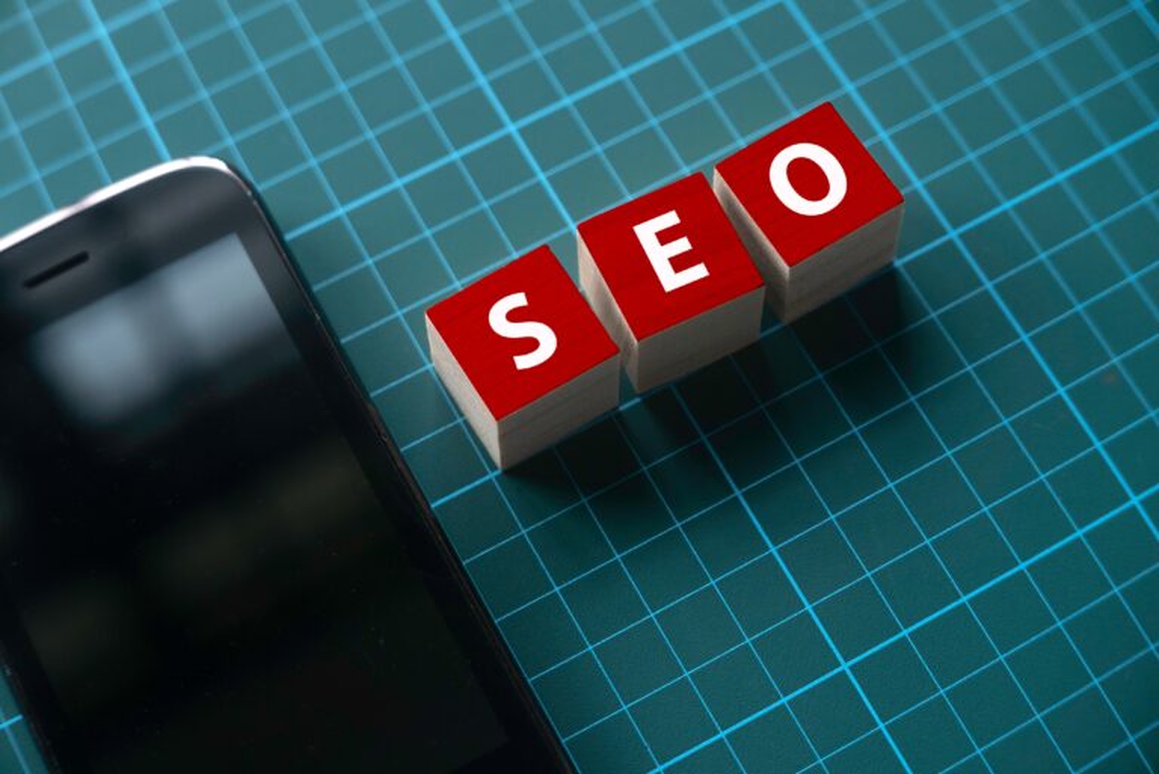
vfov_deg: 19.0
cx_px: 580
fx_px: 2319
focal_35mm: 72
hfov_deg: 28.1
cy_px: 387
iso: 320
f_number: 2.8
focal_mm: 32.6
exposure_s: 1/125
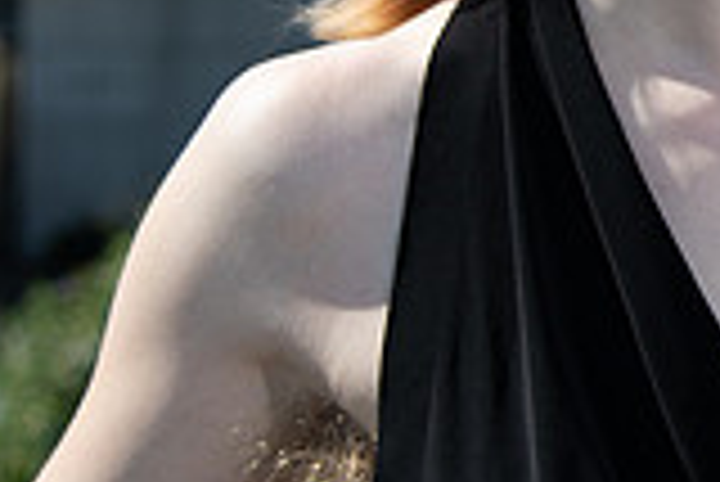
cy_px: -360
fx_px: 3563
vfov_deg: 7.5
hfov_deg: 11.3
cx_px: 874
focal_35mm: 178
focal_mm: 46
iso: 200
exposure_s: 1/2500
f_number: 4
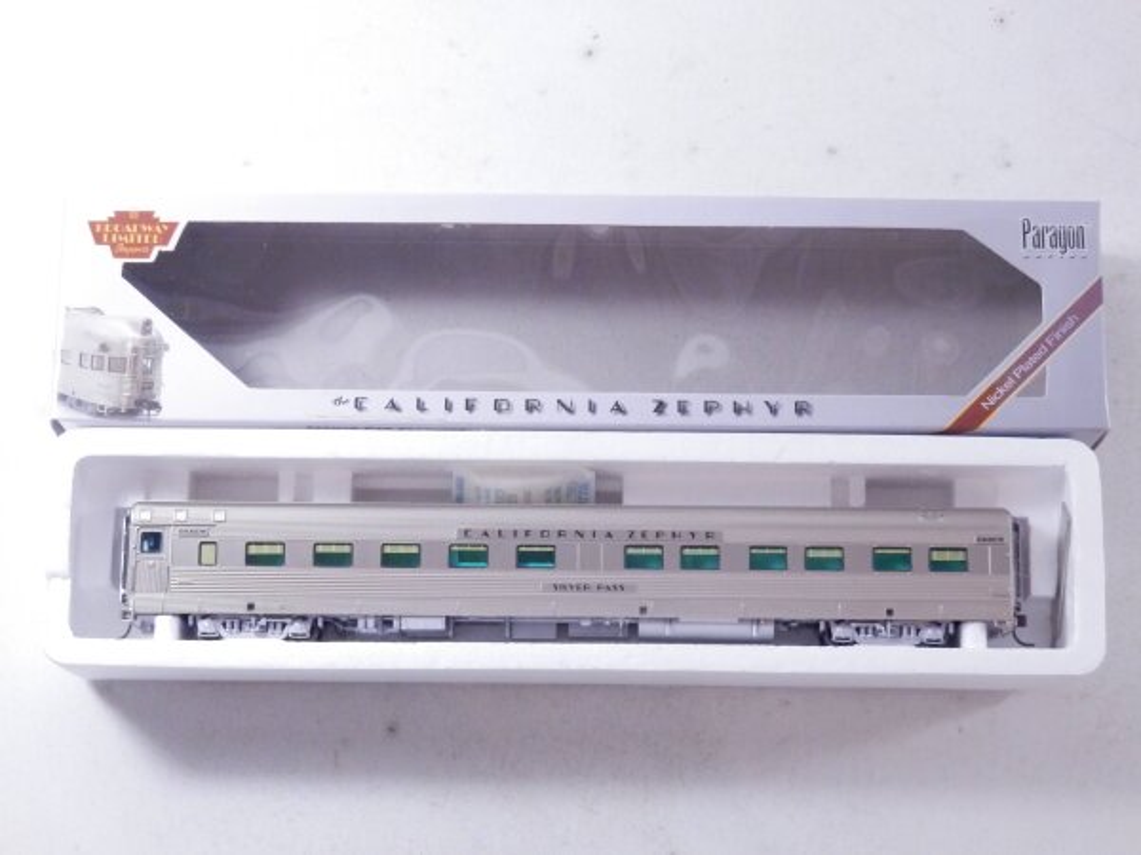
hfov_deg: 29.4
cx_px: 570
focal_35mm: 66
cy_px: 428
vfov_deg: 22.3
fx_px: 2175
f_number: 4.4
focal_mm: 11.9
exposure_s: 1/160
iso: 800
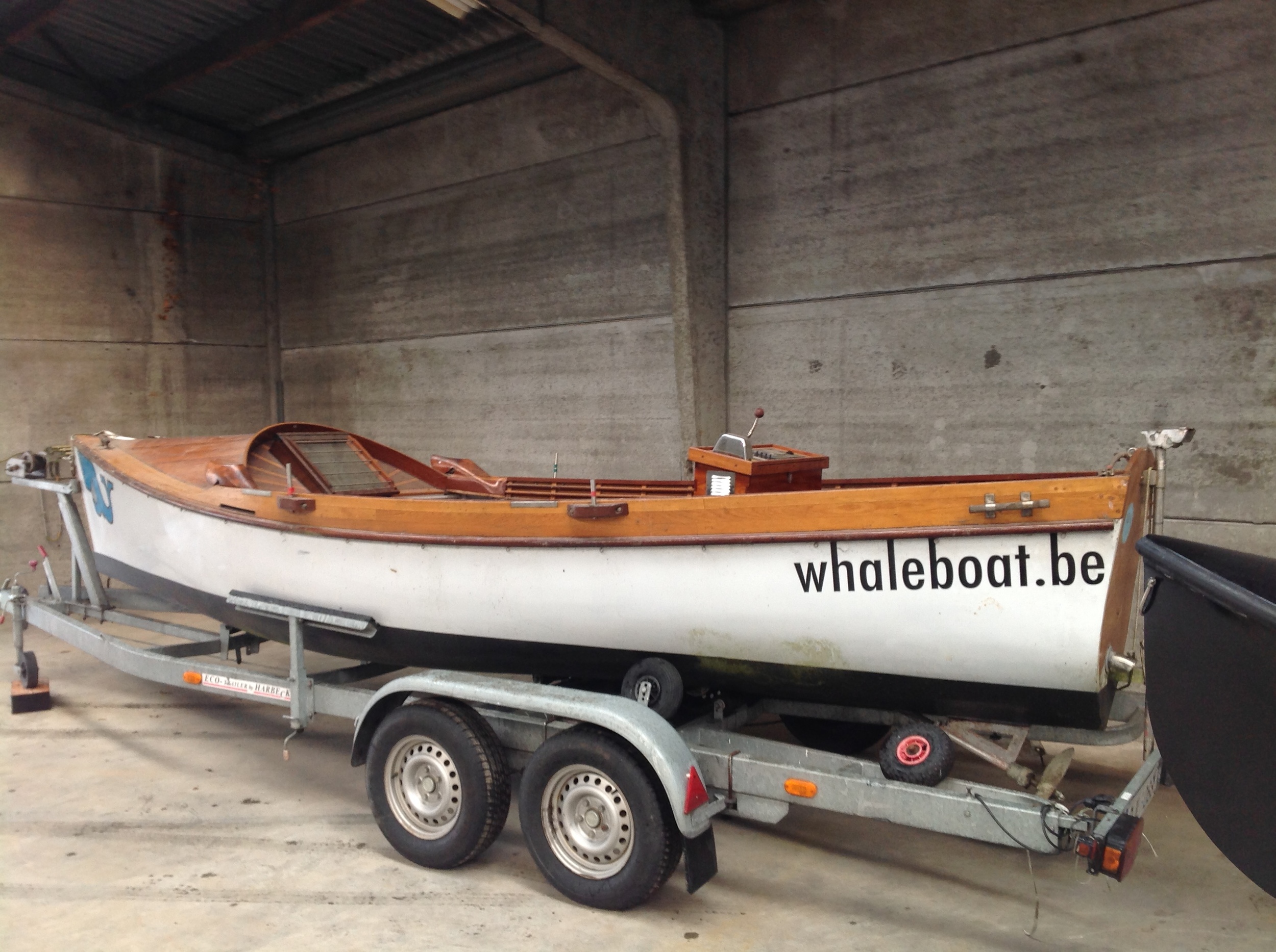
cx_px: 638
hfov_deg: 52.7
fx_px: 1288
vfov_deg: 40.6
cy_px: 476
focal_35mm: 35
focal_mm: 4.28
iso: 50
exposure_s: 1/24
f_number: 2.4
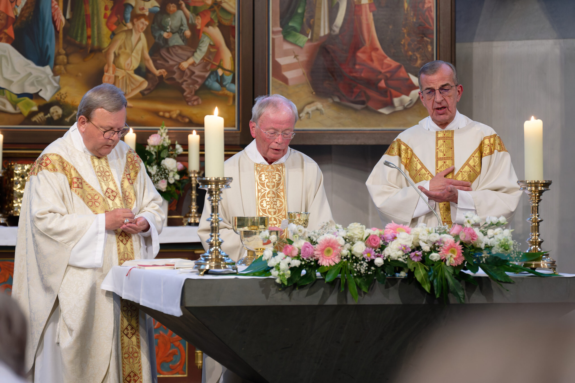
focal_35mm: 155
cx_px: 288
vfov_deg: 8.9
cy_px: 192
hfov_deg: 13.2
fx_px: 2476
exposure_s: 1/125
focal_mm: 155
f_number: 6.3
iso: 12800
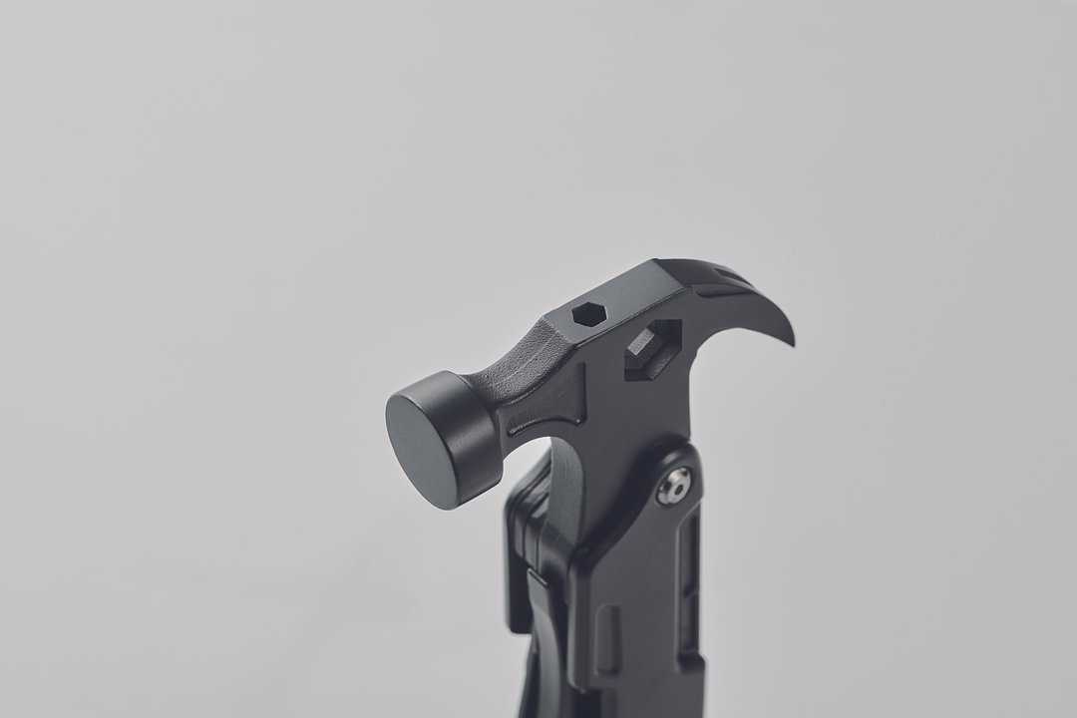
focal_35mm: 105
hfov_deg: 19.5
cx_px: 538
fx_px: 3141
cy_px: 359
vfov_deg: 13.0
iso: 80
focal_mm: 105
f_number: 14
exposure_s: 1/125
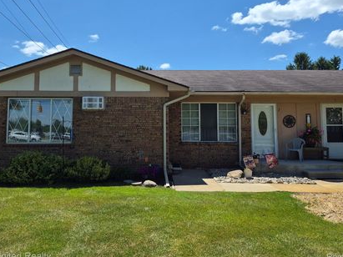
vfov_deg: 49.5
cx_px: 159
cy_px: 106
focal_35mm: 28
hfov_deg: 63.4
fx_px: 277
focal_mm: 5.4
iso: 80
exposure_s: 1/5360
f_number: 1.8
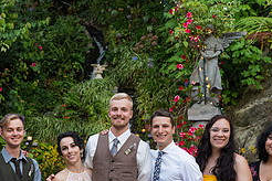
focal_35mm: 66
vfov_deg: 19.8
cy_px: 194
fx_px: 499
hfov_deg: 30.1
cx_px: 73
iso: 500
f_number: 3.2
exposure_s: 1/250
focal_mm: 28
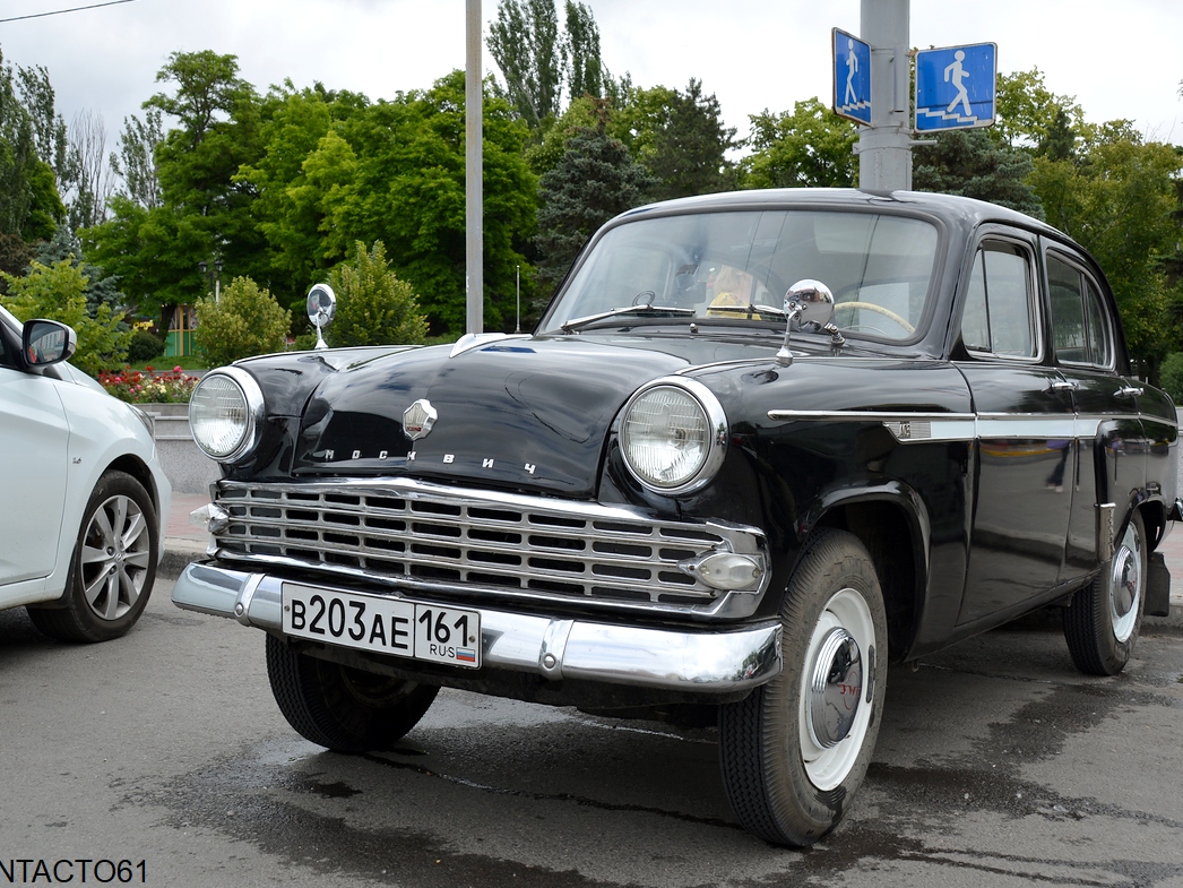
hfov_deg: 43.8
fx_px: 1470
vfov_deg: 33.6
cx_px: 662
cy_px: 438
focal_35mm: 43
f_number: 8
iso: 200
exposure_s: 1/250
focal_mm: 26
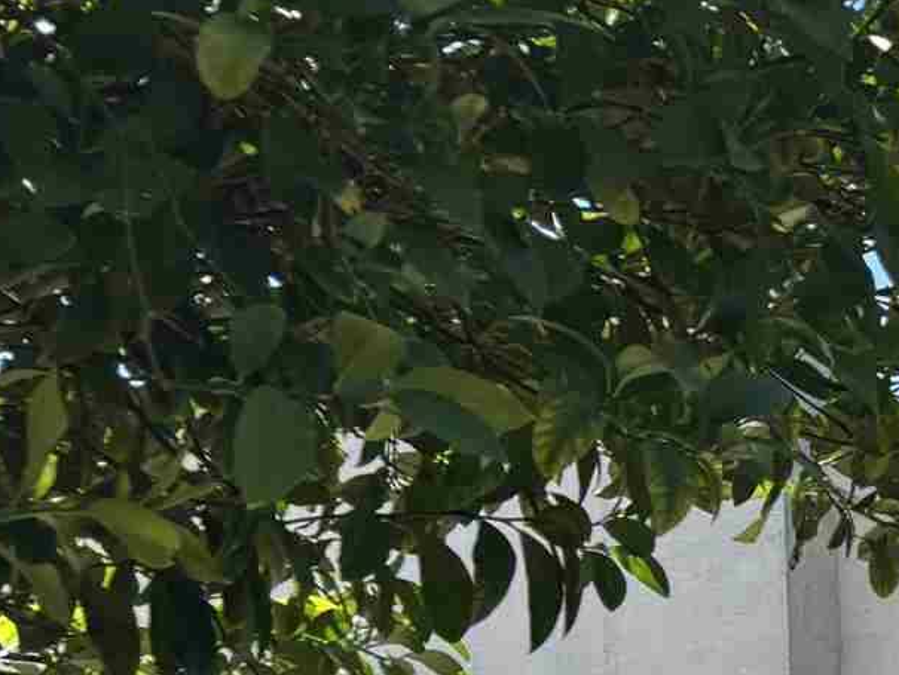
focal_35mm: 132
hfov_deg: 12.8
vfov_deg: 10.6
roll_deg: +0.2
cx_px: 1887
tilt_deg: -1.9
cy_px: 1200
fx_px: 3429
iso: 50
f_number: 1.6
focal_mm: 5.96
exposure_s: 1/2513
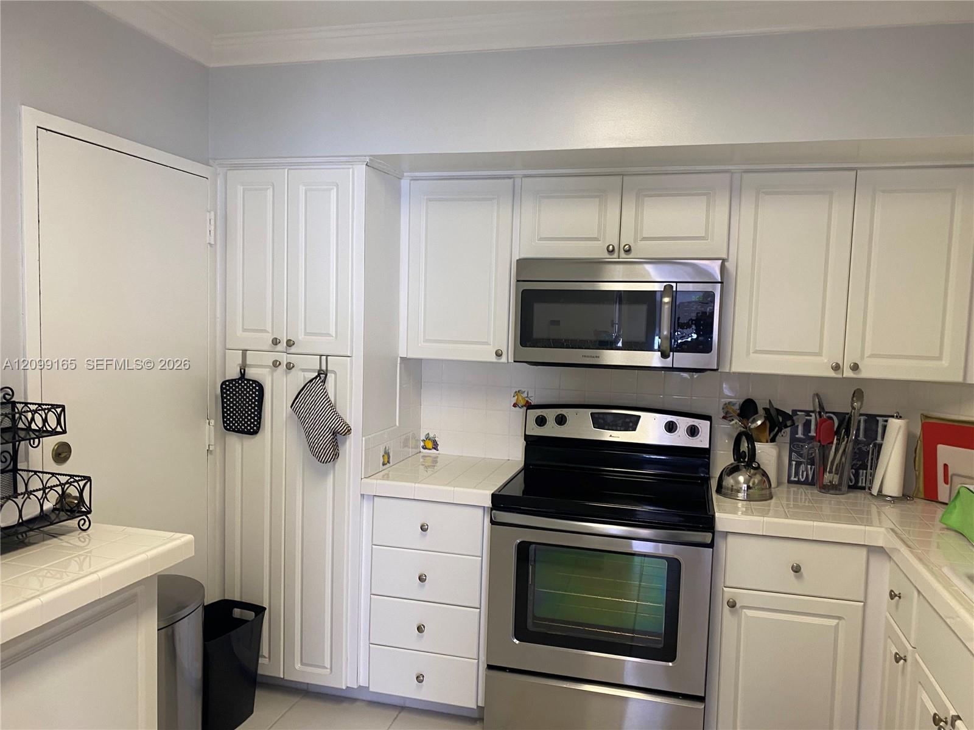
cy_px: 365
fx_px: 732
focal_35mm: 26
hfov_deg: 67.3
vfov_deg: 53.1
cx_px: 487
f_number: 1.8
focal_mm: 4.25
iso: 80
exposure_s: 1/60
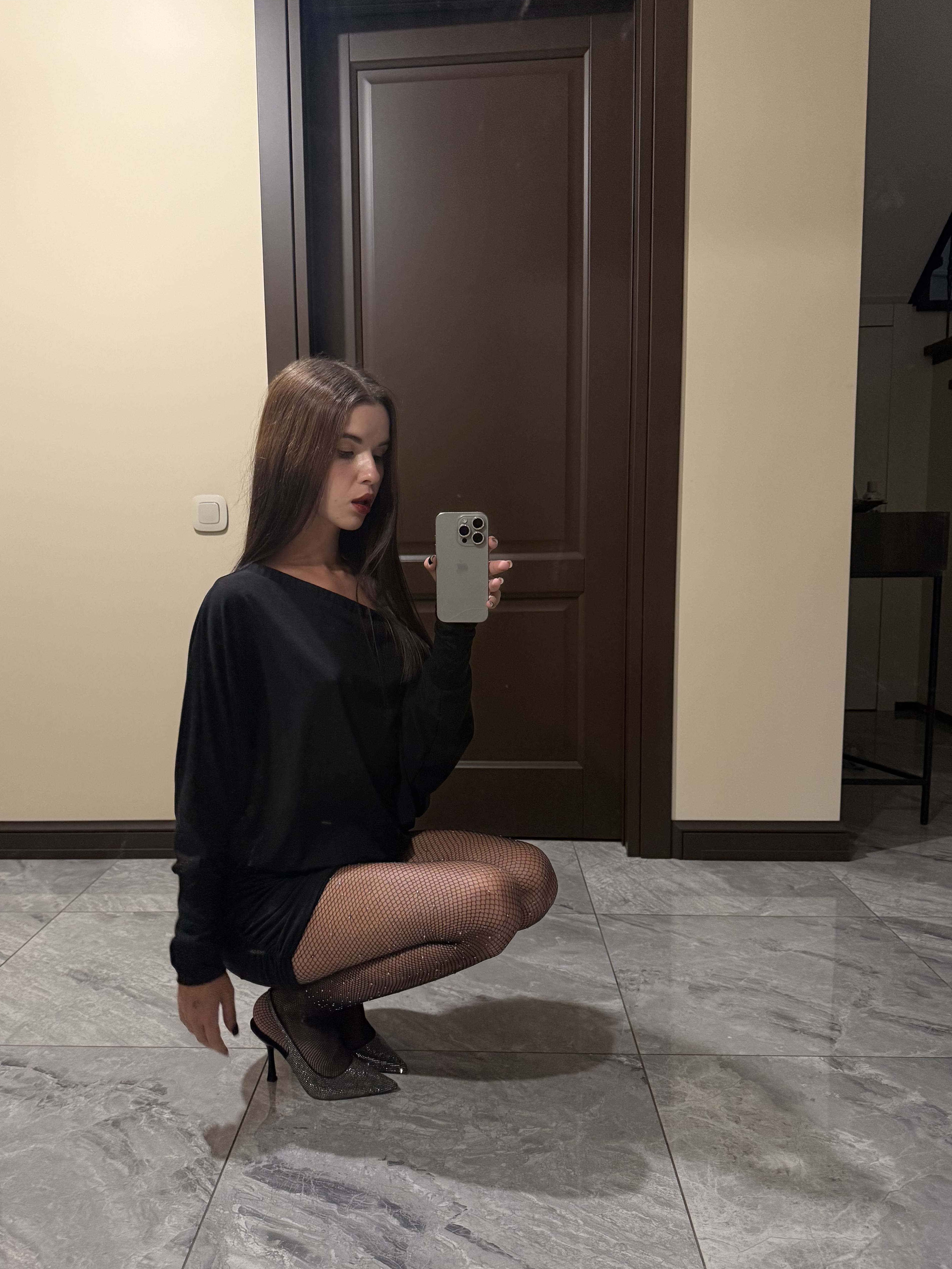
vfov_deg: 65.3
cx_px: 424
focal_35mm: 27
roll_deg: +0.9
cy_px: 675
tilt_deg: -7.4
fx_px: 990
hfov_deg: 51.3
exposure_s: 1/60
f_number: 1.78
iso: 320
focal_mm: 6.76
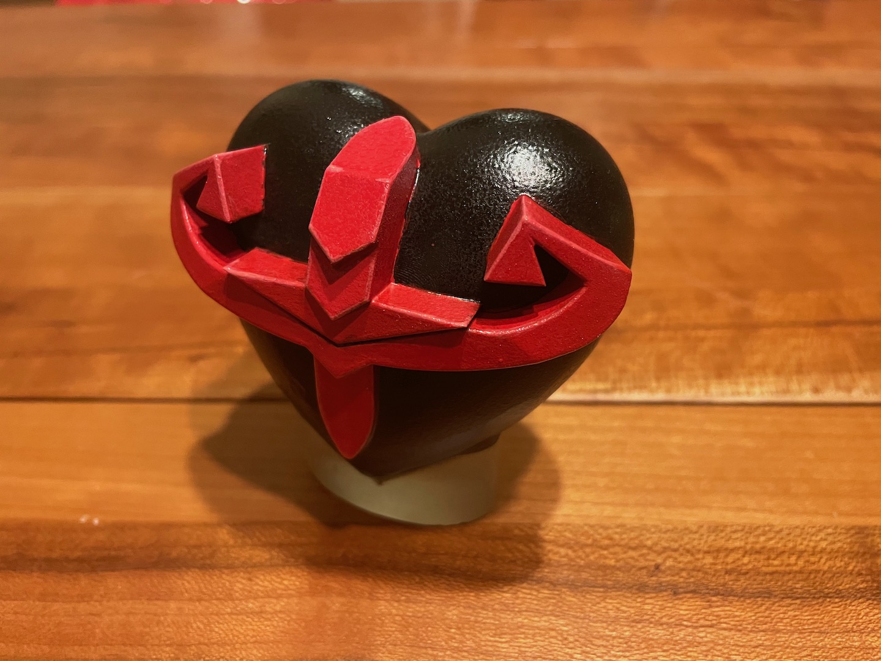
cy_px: 330
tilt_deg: -39.6
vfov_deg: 53.1
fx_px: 662
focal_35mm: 26
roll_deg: +0.7
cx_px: 440
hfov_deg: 67.3
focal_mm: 4.2
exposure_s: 1/40
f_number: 1.6
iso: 640
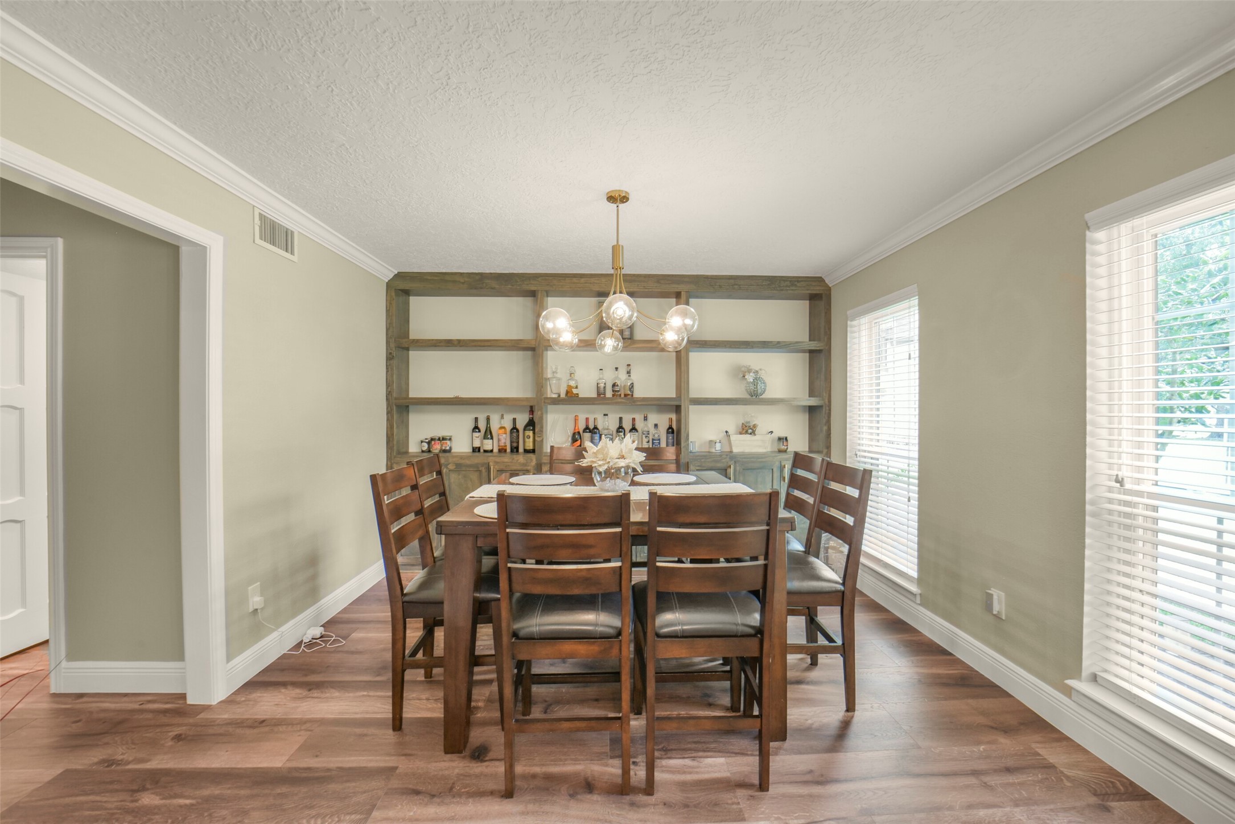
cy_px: 412
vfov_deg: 81.2
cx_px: 618
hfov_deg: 104.2
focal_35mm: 14
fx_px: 480
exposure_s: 1/5
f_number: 11
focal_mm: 14
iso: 500
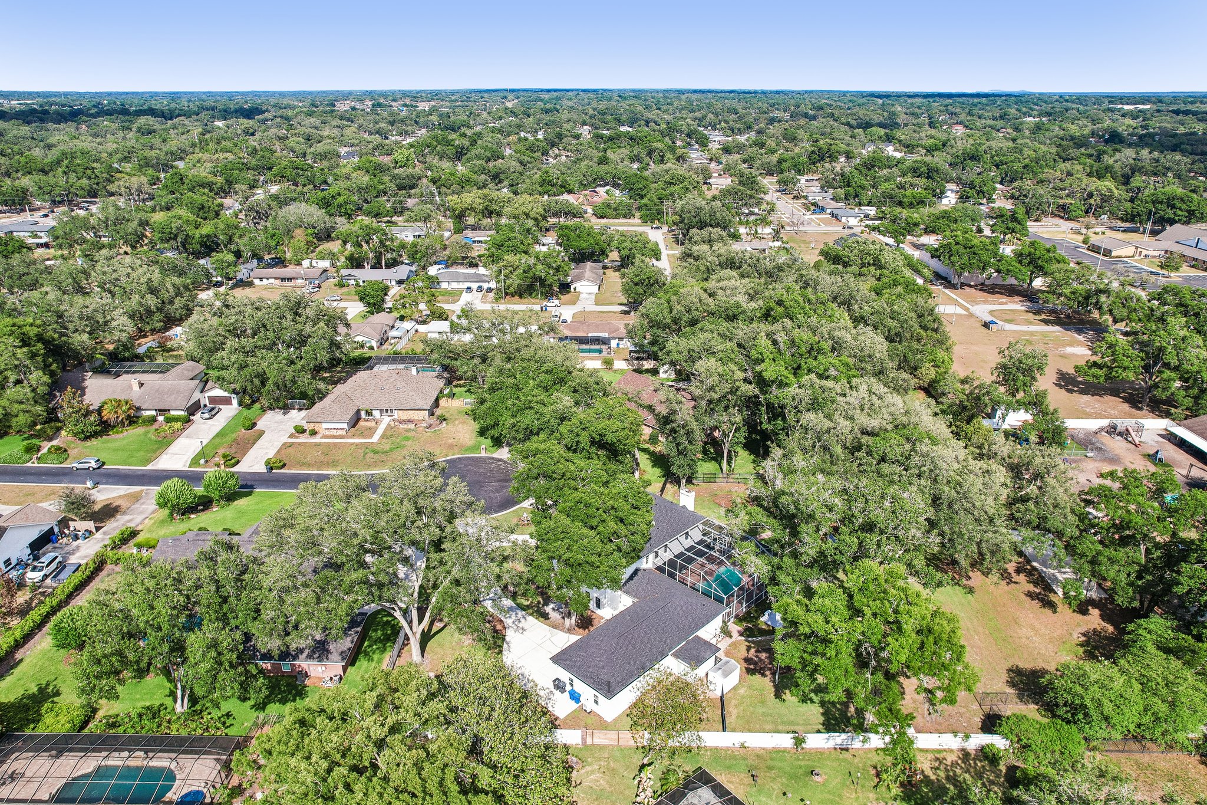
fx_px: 737
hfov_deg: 78.6
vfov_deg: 57.2
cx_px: 604
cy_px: 402
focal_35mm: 22
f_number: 2.8
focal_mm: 8.4
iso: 100
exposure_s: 1/1500
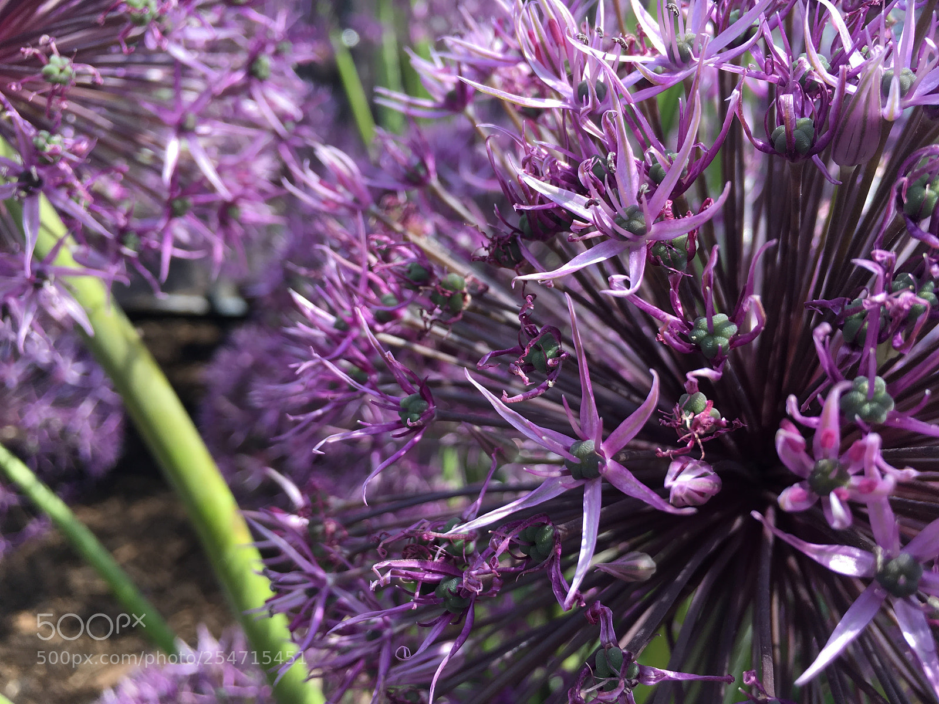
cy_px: 352
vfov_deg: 48.2
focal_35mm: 29
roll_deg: -1.0
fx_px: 787
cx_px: 470
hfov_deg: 61.7
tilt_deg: -20.9
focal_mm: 4.15
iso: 25
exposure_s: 1/207
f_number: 2.2
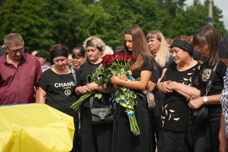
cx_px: 114
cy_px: 76
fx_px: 443
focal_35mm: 70
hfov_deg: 28.8
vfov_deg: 19.5
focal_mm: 70
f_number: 2.8
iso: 800
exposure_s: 1/500
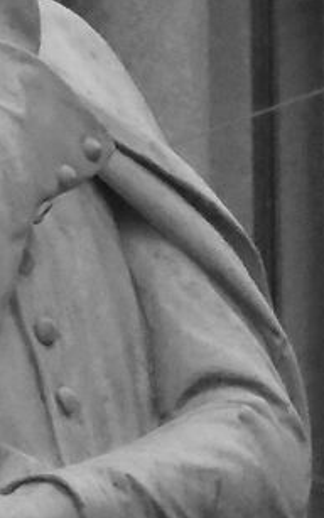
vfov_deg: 1.1
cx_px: -42
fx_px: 27876
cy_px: 697
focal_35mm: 1974
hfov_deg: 0.7
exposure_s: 1/250
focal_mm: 165.1
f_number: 14
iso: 4000
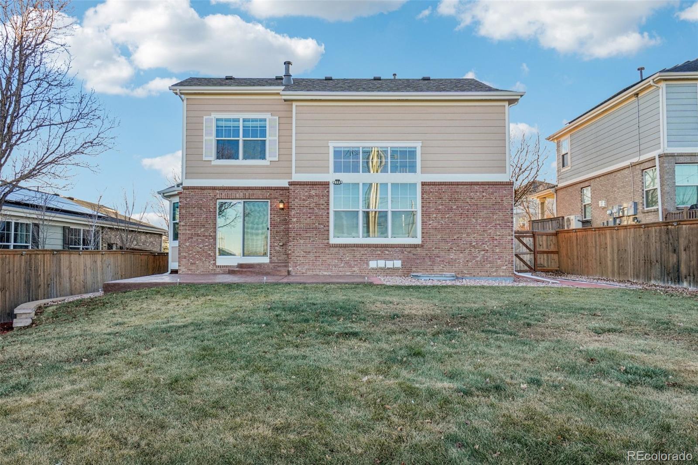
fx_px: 465
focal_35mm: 24
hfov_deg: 73.8
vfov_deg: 53.1
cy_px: 232
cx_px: 349
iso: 400
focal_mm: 16
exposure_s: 1/200
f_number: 8
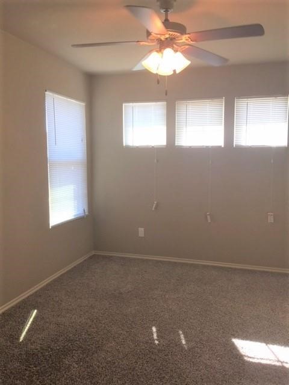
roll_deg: -0.2
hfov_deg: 48.2
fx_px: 323
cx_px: 144
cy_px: 192
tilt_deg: -4.5
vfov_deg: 61.7
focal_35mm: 29
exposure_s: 1/30
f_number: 2.2
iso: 32
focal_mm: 4.15
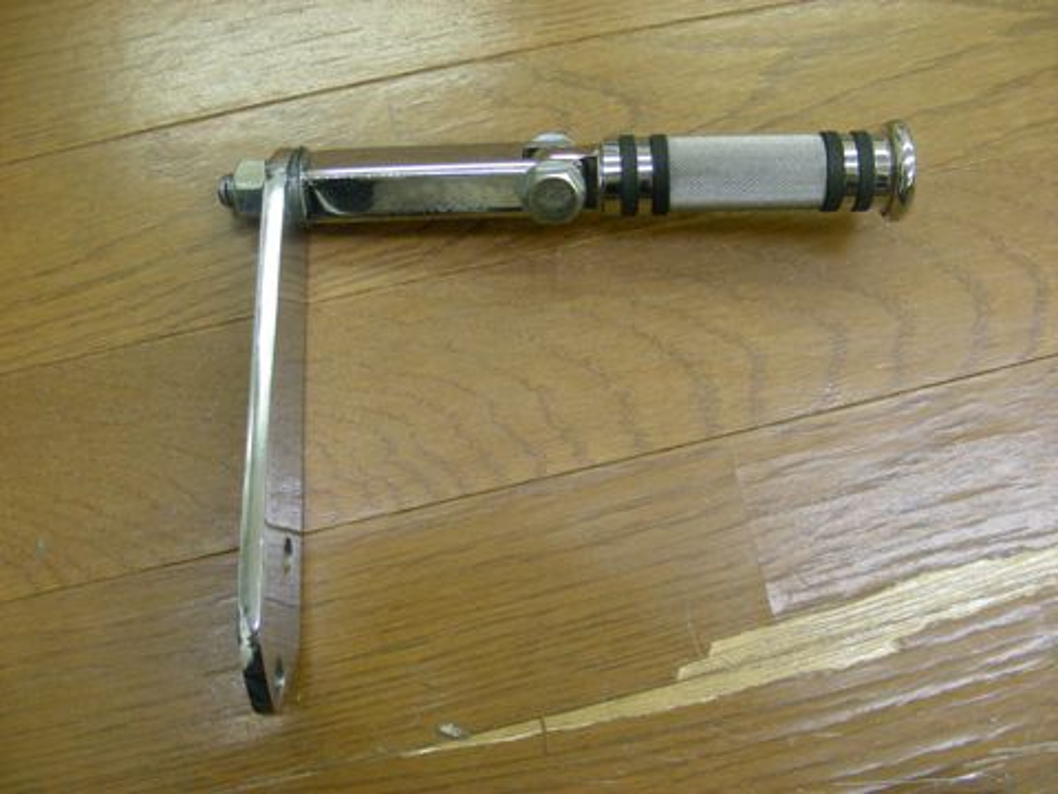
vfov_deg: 37.7
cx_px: 529
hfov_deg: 49.0
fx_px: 1161
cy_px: 397
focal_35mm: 38
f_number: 3.5
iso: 200
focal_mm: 6.3
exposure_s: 1/19
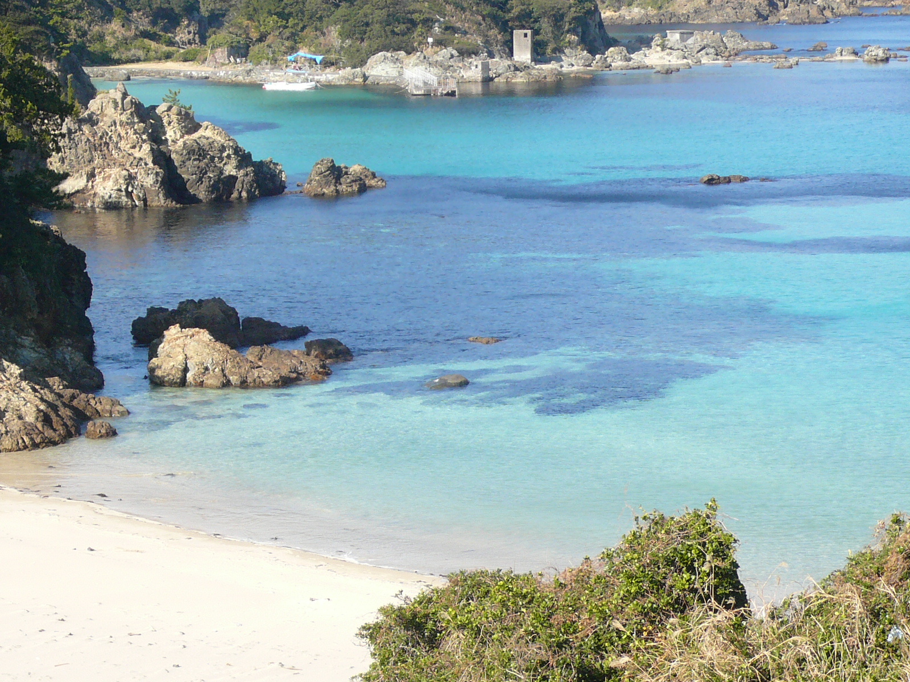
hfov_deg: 16.6
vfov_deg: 12.5
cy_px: 341
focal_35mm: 119
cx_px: 455
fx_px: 3128
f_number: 4.8
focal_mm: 13.2
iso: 100
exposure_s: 1/250
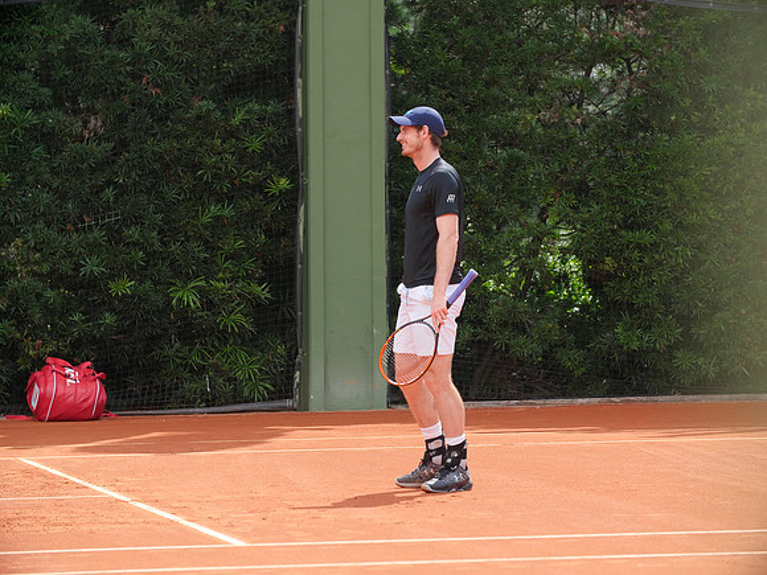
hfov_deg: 7.7
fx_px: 5672
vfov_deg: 5.8
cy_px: 288
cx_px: 384
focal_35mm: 256
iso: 400
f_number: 3.5
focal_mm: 128
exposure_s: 1/1600
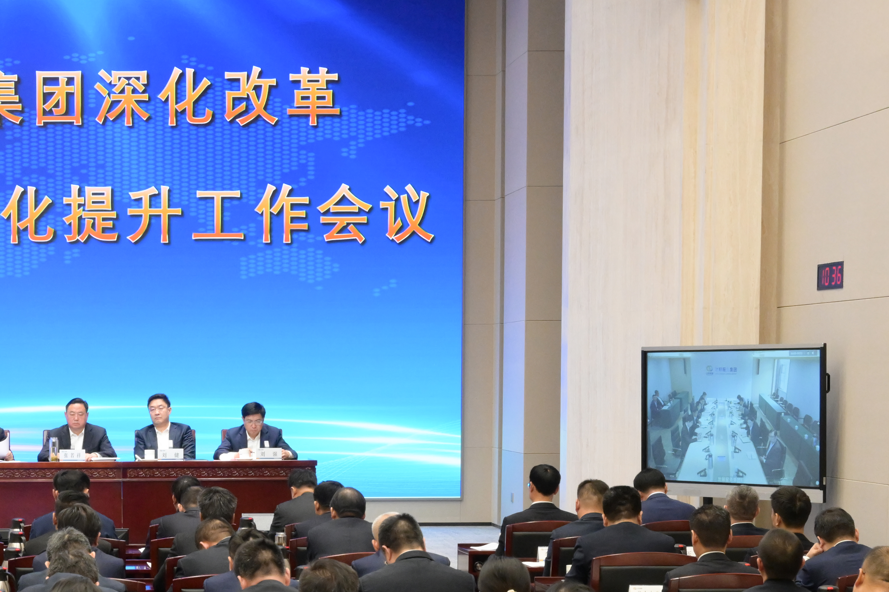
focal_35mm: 88
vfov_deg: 15.3
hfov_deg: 22.4
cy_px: 562
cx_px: 49
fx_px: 2173
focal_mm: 41
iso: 3200
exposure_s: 1/60
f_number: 11
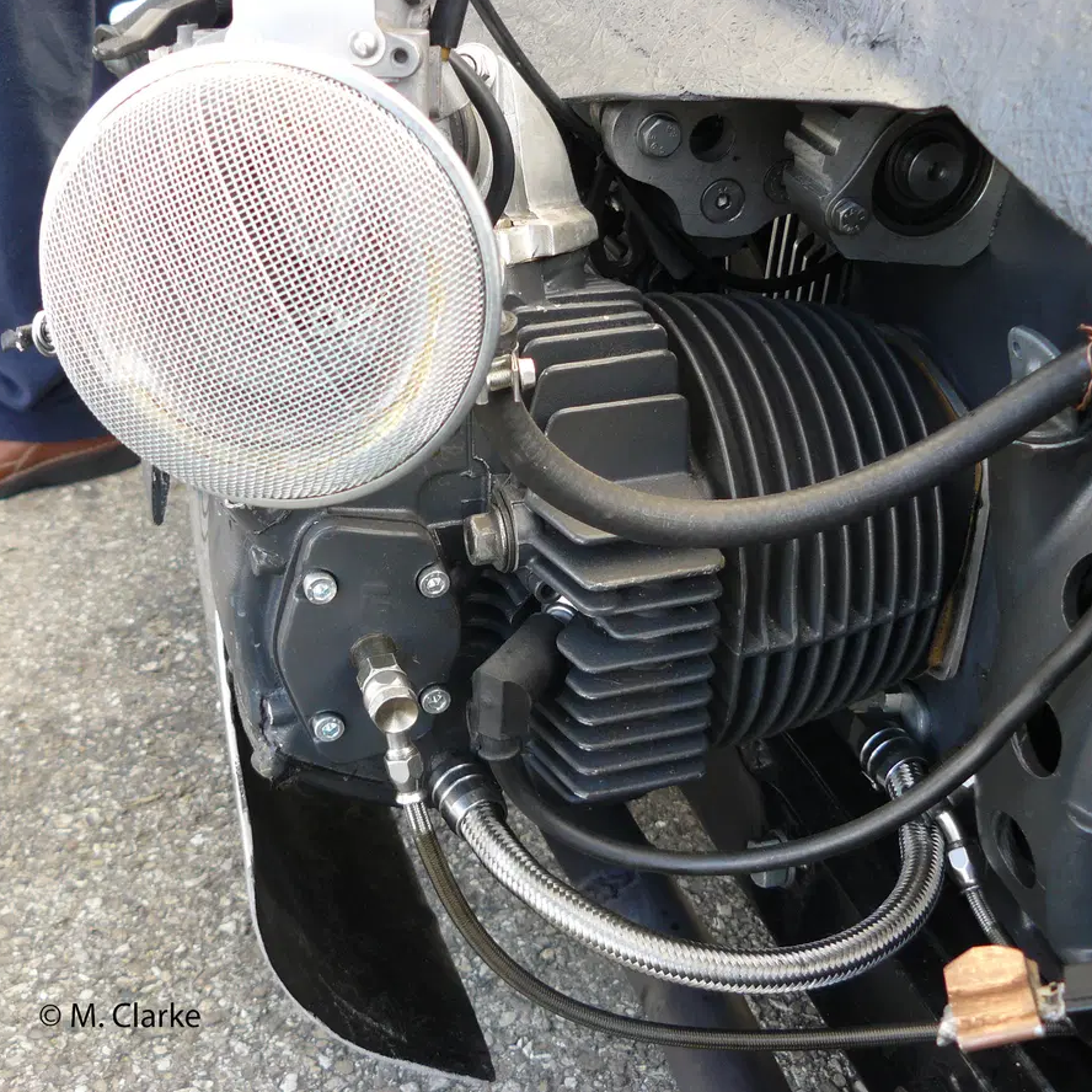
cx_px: 432
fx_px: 1535
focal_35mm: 43
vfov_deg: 39.2
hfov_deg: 39.0
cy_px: 542
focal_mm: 6
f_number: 2.8
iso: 100
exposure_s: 1/40
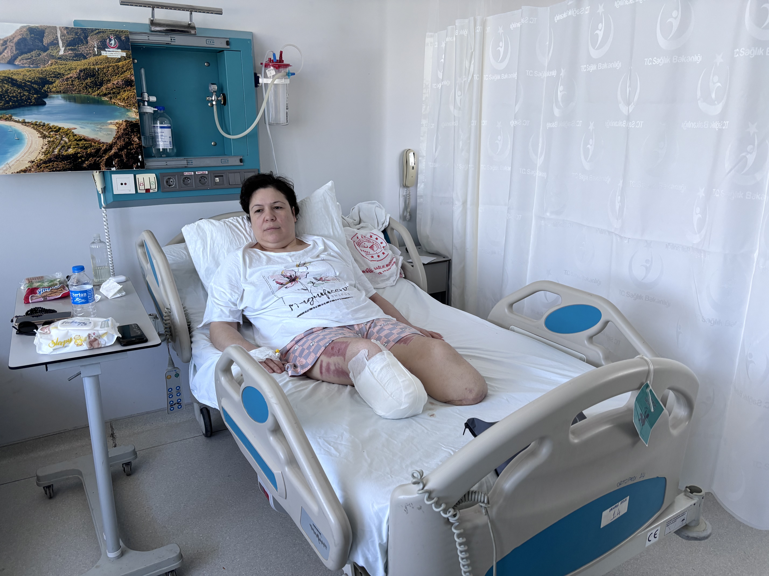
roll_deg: +0.6
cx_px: 384
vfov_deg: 53.1
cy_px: 288
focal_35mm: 26
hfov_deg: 67.3
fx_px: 578
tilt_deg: -16.2
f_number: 1.6
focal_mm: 5.96
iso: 125
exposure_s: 1/74
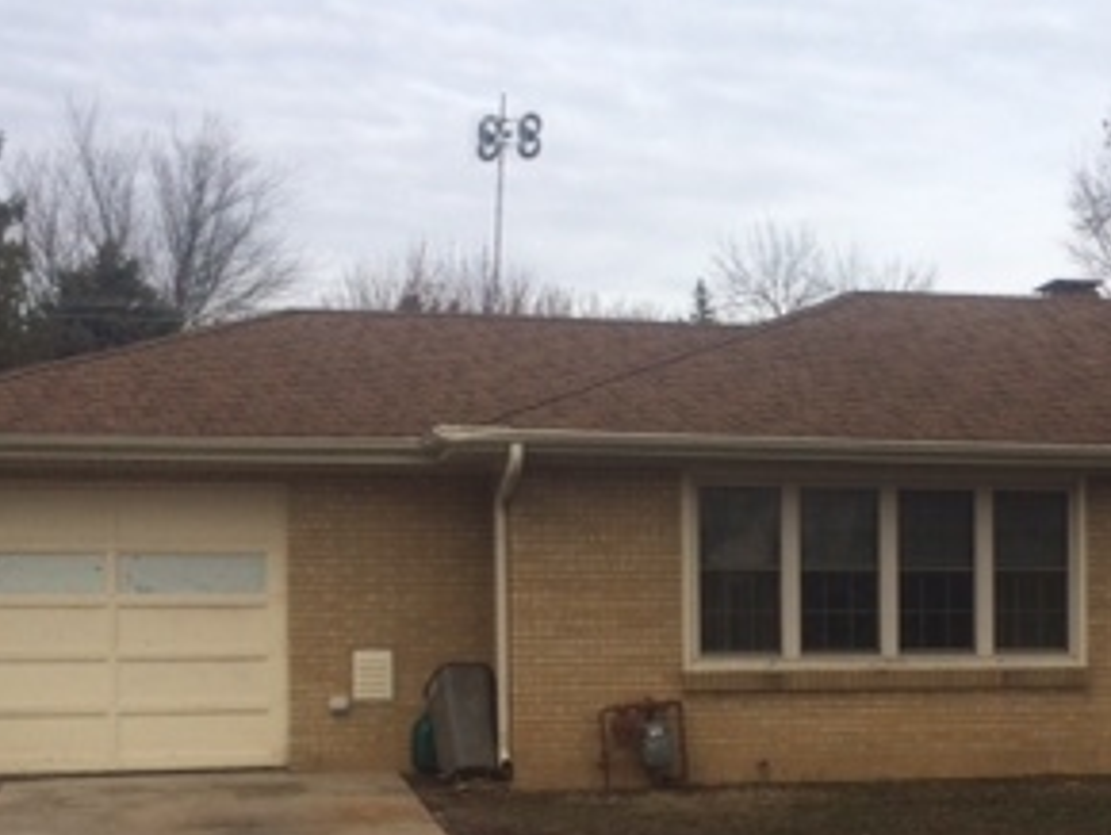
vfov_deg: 22.8
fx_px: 2056
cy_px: 609
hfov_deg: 29.7
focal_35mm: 64
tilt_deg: -3.5
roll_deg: -0.5
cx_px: 850
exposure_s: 1/1866
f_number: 2.2
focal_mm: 4.15
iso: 32
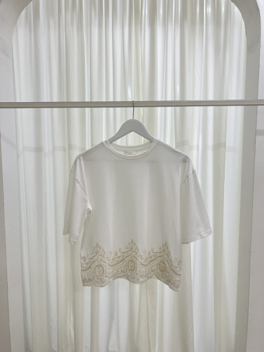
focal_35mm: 26
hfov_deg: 53.1
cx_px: 132
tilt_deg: -5.5
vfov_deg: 67.3
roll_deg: +0.6
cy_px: 176
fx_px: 264
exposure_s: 1/100
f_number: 1.5
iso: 125
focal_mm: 5.7
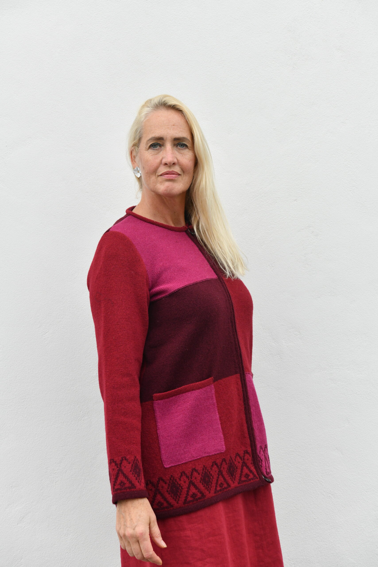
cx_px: 189
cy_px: 284
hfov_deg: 19.5
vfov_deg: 28.8
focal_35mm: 70
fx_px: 1102
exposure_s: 1/350
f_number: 9.5
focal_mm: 70
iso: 1600
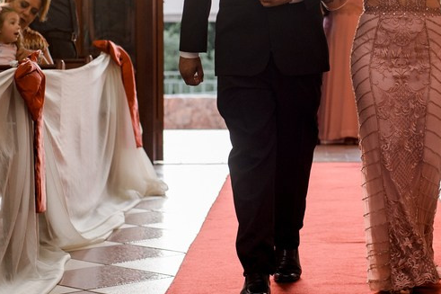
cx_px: 348
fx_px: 1543
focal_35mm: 126
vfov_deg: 10.8
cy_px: 21
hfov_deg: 16.2
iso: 500
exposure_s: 1/160
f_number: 2.8
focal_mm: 50
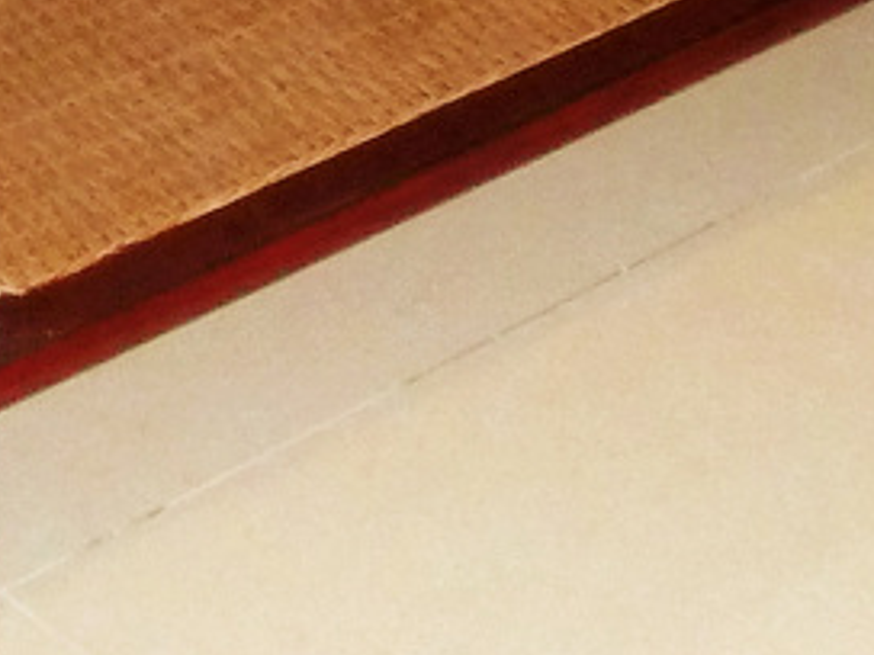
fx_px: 3863
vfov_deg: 9.2
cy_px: -618
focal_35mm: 153
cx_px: 133
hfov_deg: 12.8
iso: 250
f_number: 3.3
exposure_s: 1/30
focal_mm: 4.1
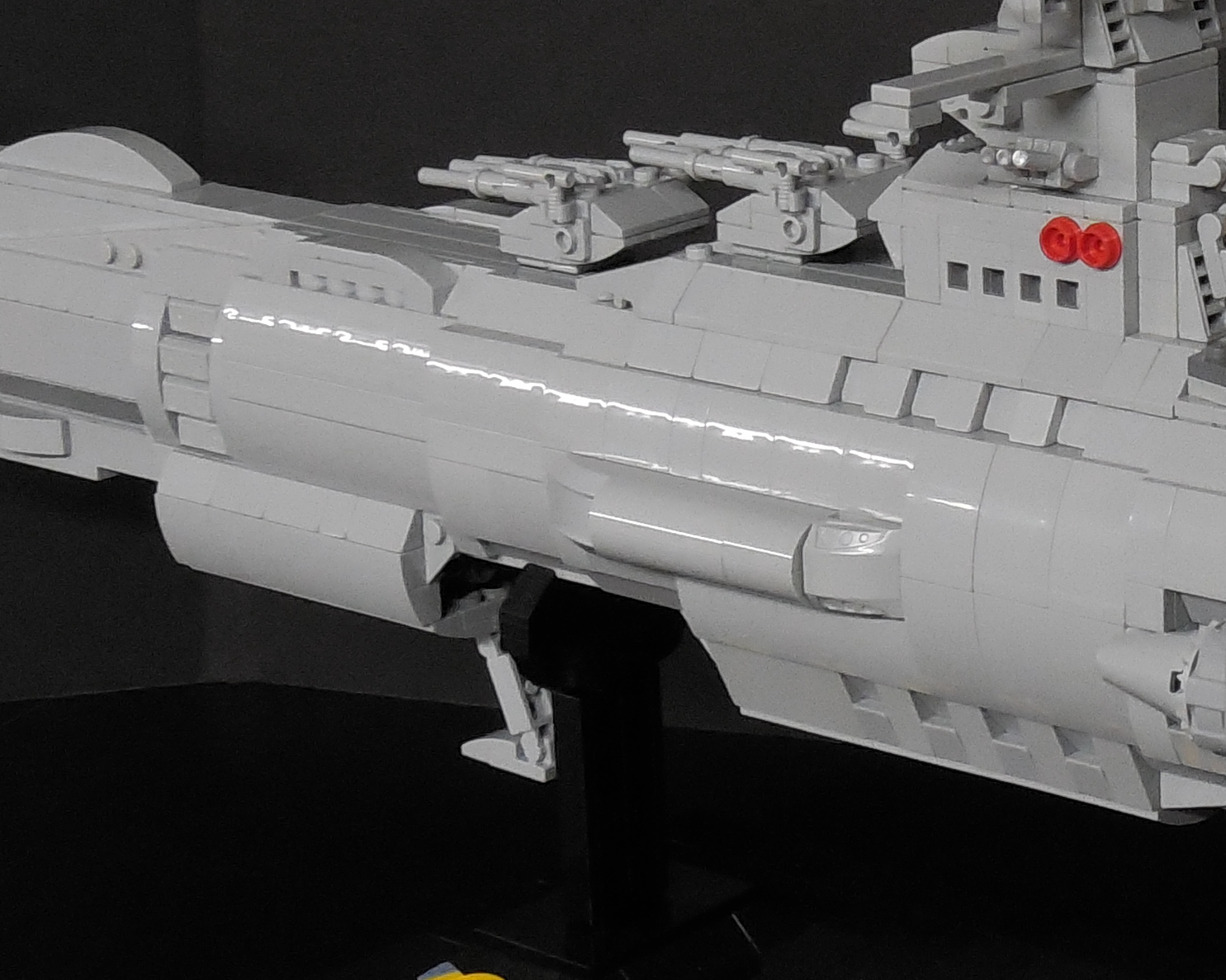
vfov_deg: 14.5
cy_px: 329
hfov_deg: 17.6
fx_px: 3846
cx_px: 1314
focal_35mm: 106
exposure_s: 1/13
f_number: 3.7
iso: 400
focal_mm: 6.3
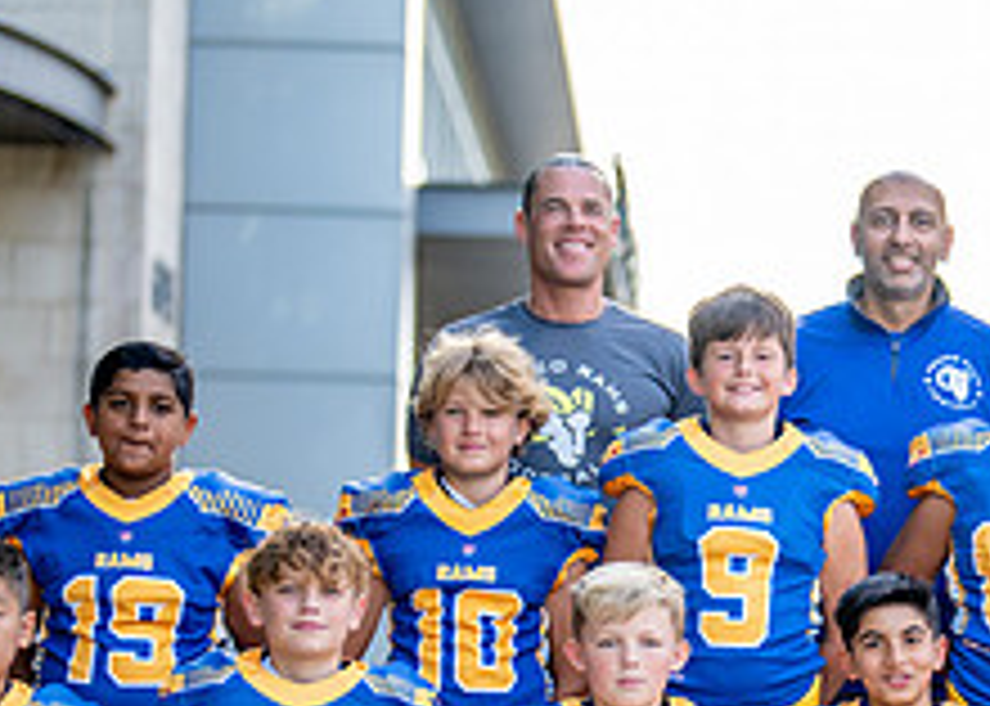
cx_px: 992
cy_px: 775
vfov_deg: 8.5
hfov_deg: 11.8
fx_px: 4722
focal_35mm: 168
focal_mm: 50
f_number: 1.2
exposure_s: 1/1600
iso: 200
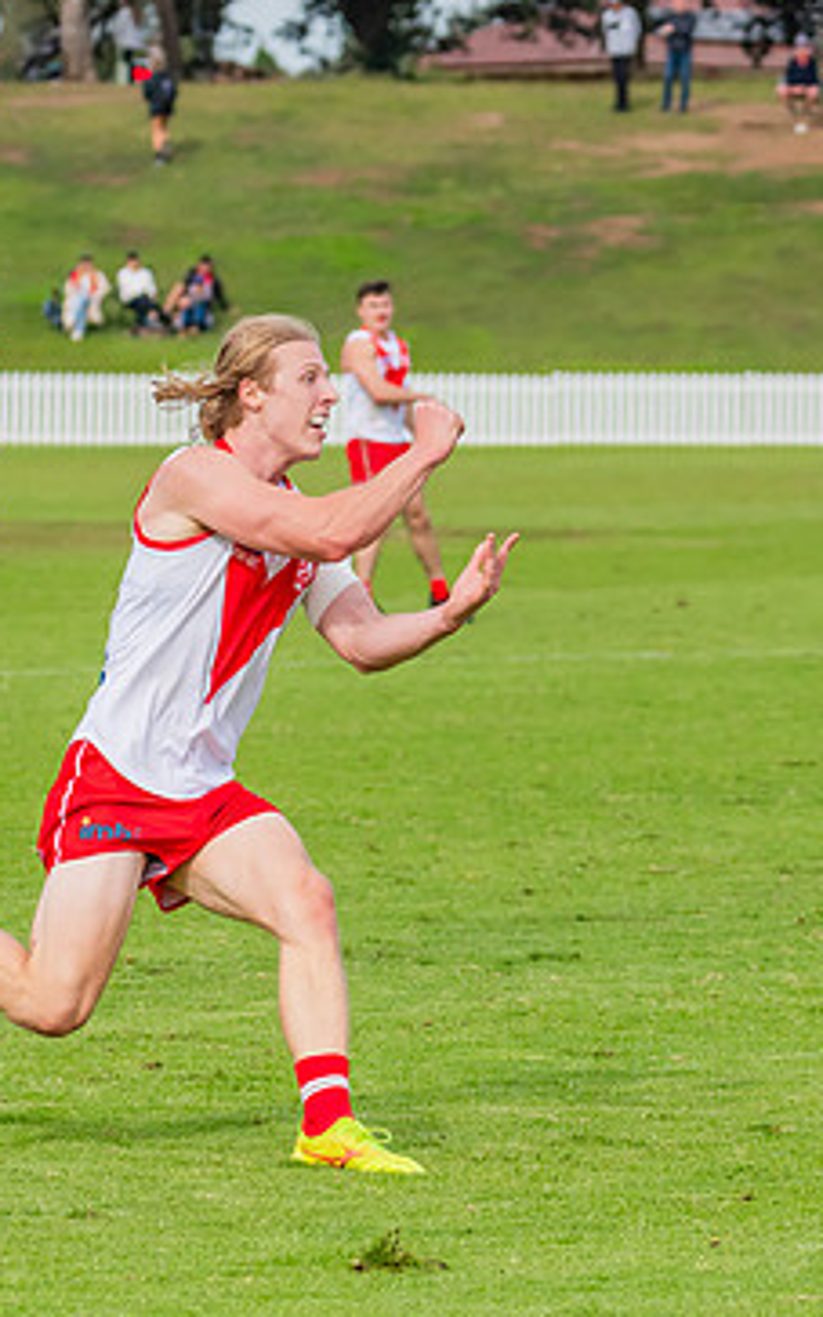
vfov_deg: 6.4
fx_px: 11766
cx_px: 433
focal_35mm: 328
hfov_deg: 4.0
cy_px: 652
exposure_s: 1/1600
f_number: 7.1
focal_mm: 170
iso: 800
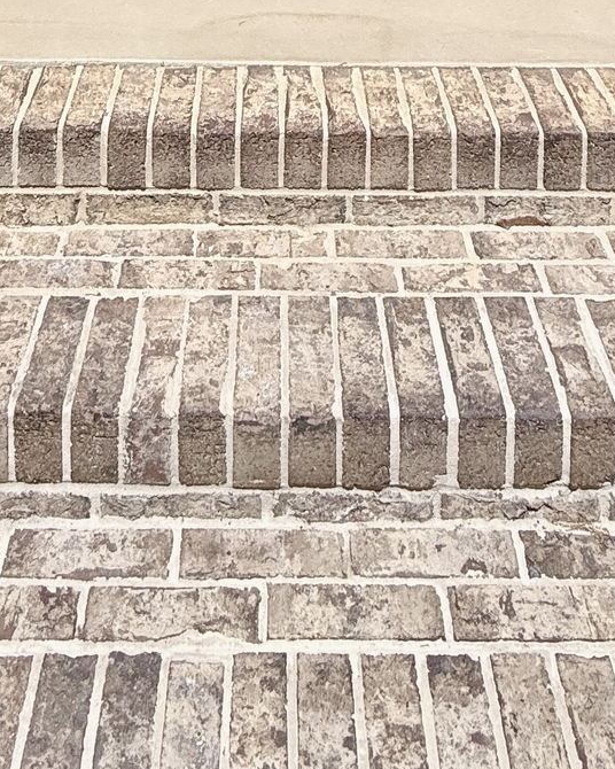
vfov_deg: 26.9
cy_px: -407
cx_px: 274
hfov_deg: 32.1
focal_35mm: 47
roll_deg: -0.7
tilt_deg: -3.5
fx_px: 1069
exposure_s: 1/1698
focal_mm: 2.22
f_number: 2.2
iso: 50
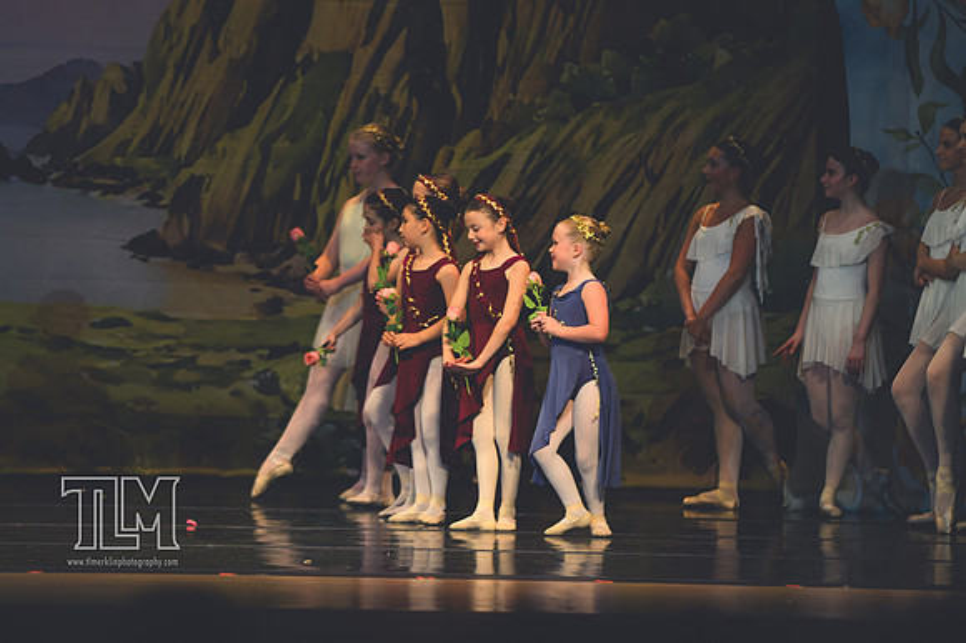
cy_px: 322
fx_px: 8045
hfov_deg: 6.9
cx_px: 483
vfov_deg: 4.6
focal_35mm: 300
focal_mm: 200
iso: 900
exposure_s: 1/500
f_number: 2.8
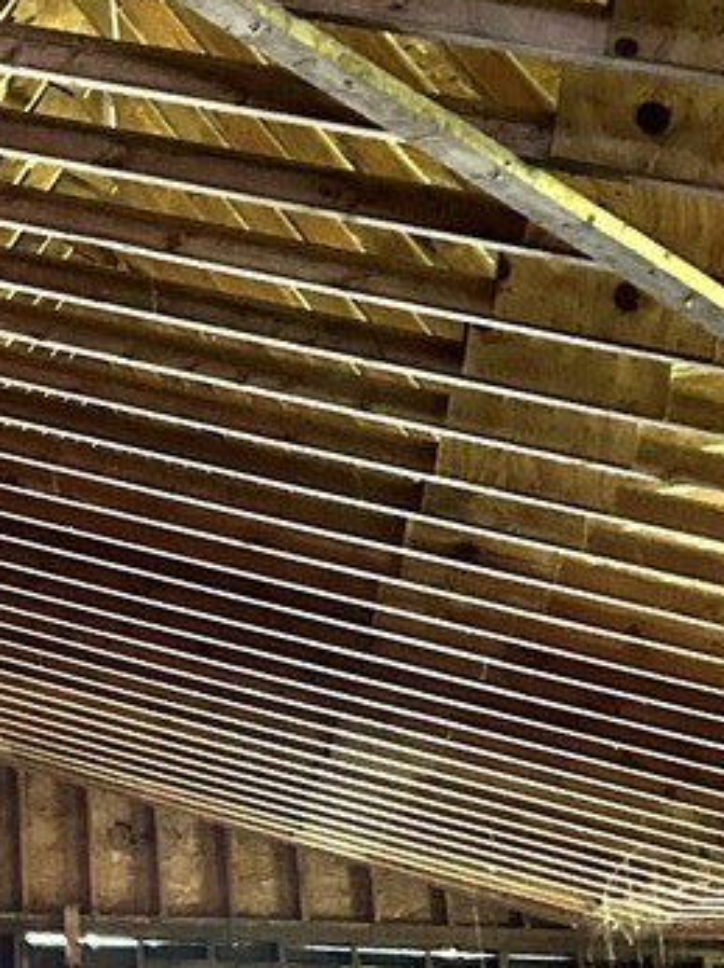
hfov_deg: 17.4
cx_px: -327
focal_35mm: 77
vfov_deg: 24.4
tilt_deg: +24.7
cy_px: 36
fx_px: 2150
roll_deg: -2.7
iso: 640
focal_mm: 5.7
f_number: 1.5
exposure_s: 1/30
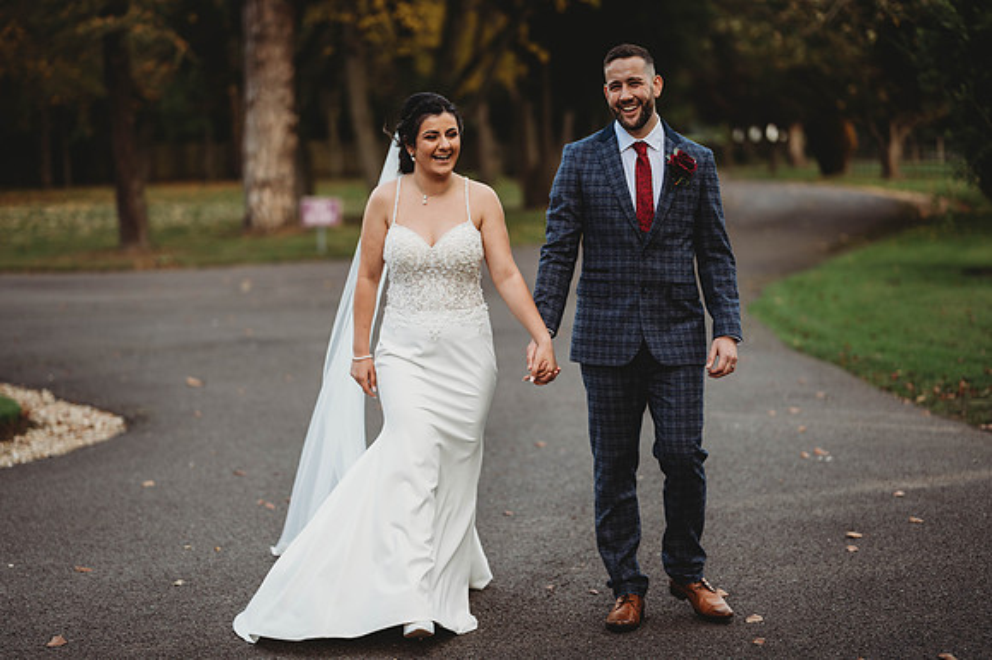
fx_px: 2341
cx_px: 496
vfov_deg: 16.1
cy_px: 330
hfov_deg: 23.9
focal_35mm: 85
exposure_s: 1/320
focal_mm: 85
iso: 100
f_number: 1.8
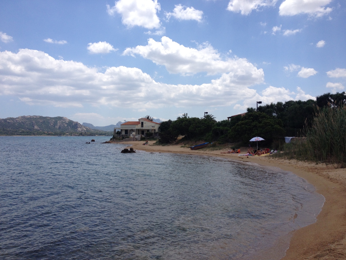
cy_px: 130
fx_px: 350
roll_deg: +0.1
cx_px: 173
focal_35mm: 35
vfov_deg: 40.7
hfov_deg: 52.6
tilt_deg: -2.4
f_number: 2.4
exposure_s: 1/2404
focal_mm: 4.28
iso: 50
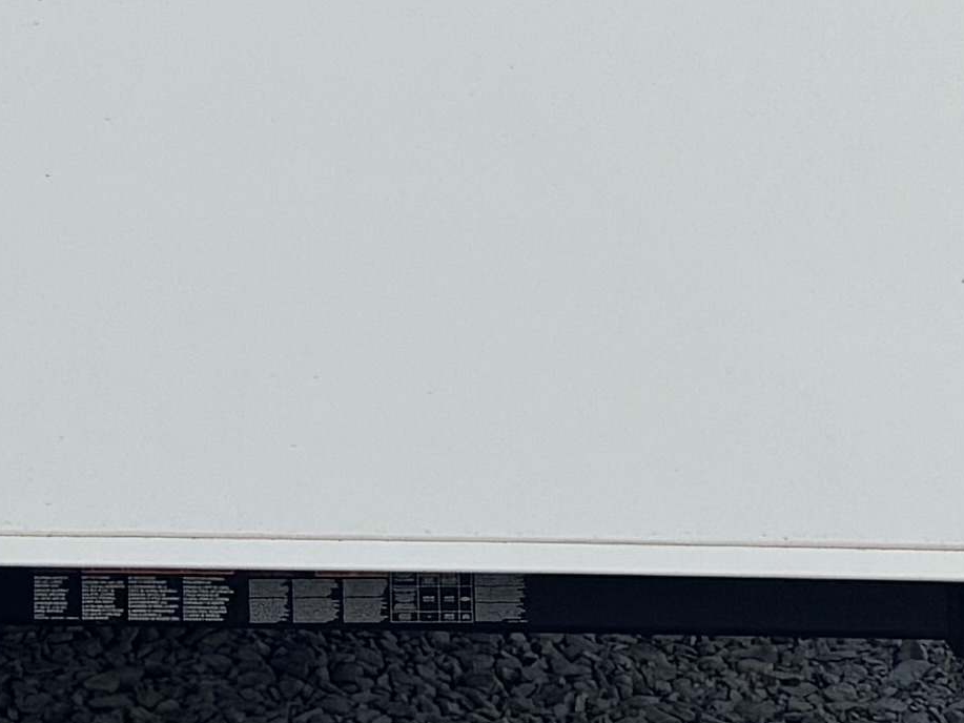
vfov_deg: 8.3
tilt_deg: +3.6
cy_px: -1130
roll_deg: -1.5
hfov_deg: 11.9
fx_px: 4512
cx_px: -225
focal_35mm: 162
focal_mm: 5.96
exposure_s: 1/3106
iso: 50
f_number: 1.6
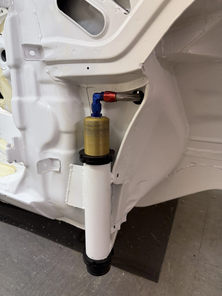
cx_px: 111
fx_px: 205
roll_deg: -1.8
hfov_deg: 56.8
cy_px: 148
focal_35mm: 24
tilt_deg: -17.3
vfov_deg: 71.6
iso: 200
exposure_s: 1/100
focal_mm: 6.76
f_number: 1.78
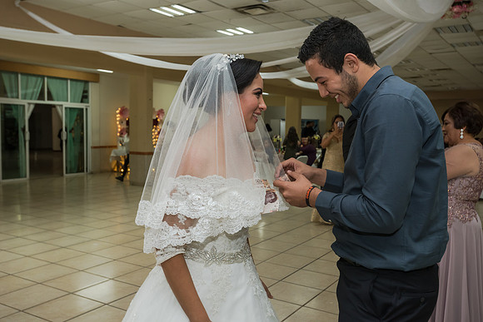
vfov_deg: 37.9
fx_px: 470
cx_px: 242
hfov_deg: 54.4
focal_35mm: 35
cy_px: 161
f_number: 4
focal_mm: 35
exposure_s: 1/100
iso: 1600
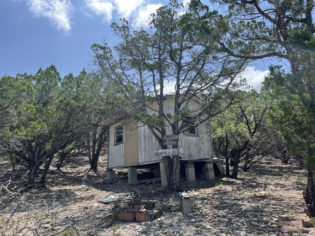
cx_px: 158
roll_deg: +2.2
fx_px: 237
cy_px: 118
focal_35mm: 26
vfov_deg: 53.1
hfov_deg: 67.3
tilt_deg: +16.3
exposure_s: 1/1869
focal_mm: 5.7
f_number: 1.5
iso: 50
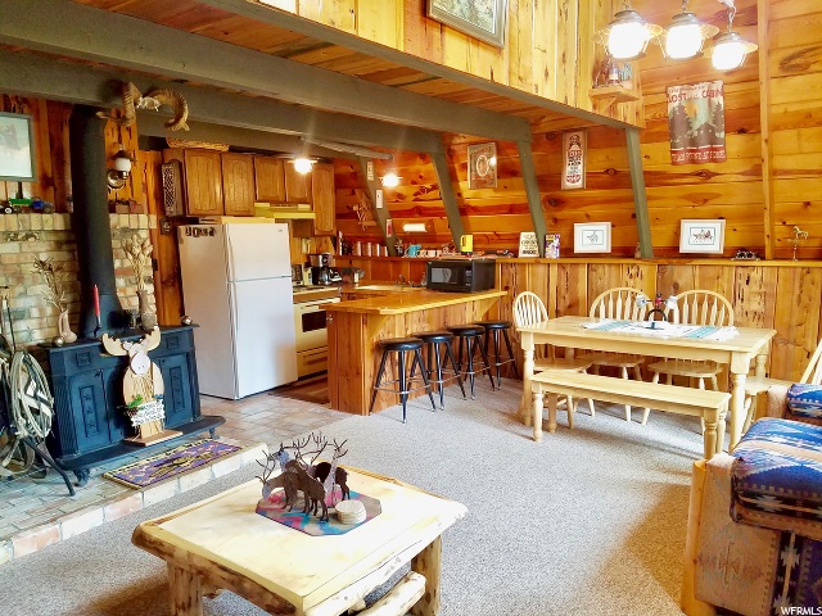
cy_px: 308
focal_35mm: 26
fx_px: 617
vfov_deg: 53.1
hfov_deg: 67.3
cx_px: 411
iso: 160
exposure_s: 1/30
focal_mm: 4.2
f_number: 1.7
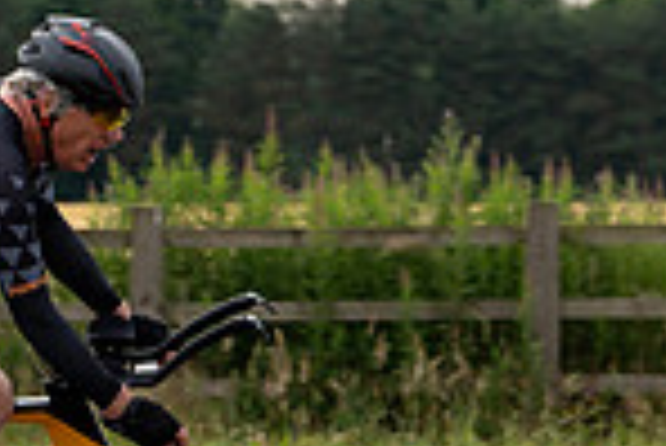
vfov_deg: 4.4
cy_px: 160
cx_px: 22
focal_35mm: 313
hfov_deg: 6.6
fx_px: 5796
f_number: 4
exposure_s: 1/800
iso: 160
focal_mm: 80
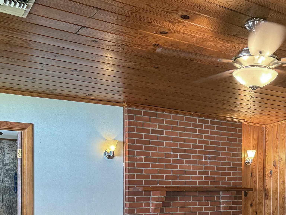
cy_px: 197
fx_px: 397
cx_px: 200
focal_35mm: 48
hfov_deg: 39.0
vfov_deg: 29.0
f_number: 1.78
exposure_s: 1/60
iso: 320
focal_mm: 6.76
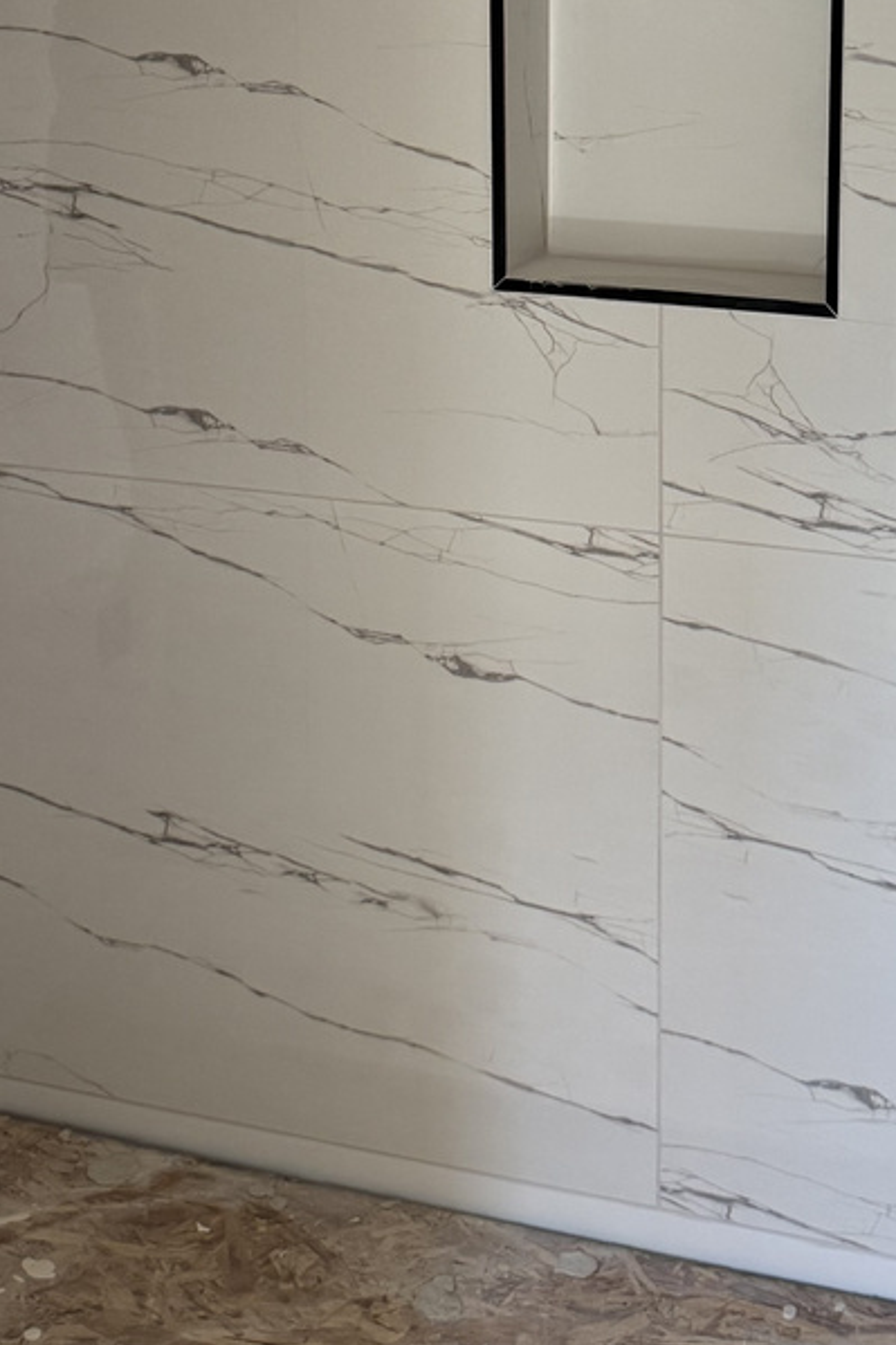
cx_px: 629
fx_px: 2391
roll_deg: -0.1
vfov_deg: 30.3
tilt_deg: -9.2
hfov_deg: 21.1
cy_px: 180
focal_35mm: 64
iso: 200
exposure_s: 1/121
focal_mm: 6.76
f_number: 1.78
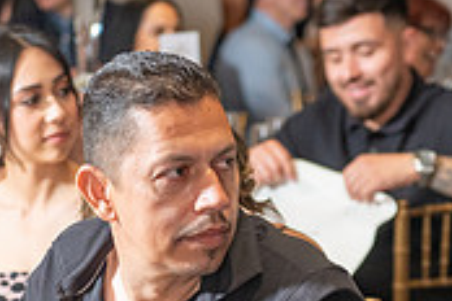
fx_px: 2938
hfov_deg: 8.8
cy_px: 391
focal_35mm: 234
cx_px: 223
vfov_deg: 5.8
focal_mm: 70
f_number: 3.5
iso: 800
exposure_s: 1/160
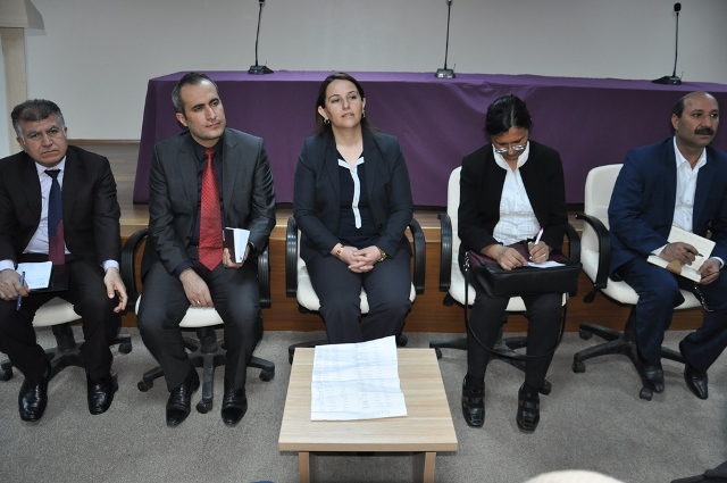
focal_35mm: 27
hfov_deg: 67.4
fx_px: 545
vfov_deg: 47.8
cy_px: 242
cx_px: 364
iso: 800
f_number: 3.5
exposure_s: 1/60
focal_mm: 18
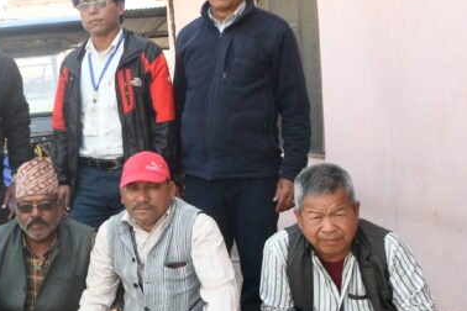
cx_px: 7
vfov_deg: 22.2
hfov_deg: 30.7
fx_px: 791
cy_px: 186
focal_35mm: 61
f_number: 5.6
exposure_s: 1/125
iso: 640
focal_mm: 20
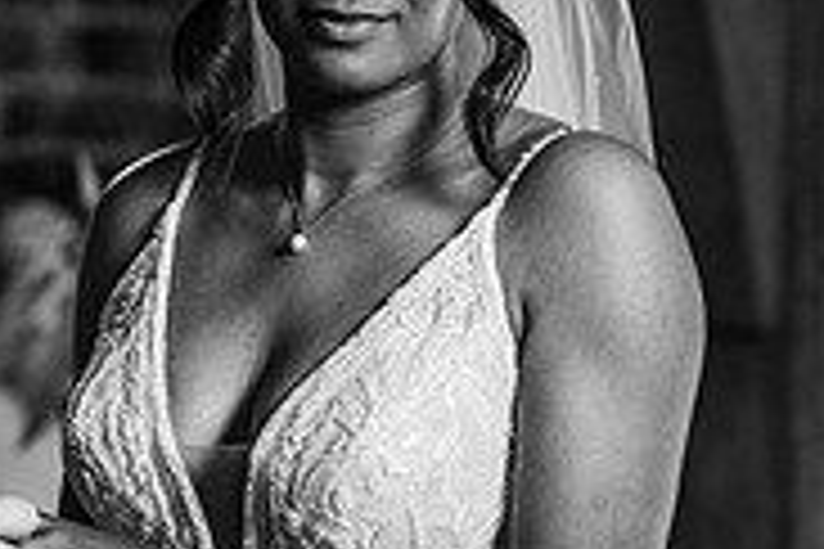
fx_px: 6157
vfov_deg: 5.1
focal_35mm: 269
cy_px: 180
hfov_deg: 7.6
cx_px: -126
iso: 720
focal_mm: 85
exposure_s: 1/200
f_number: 2.5
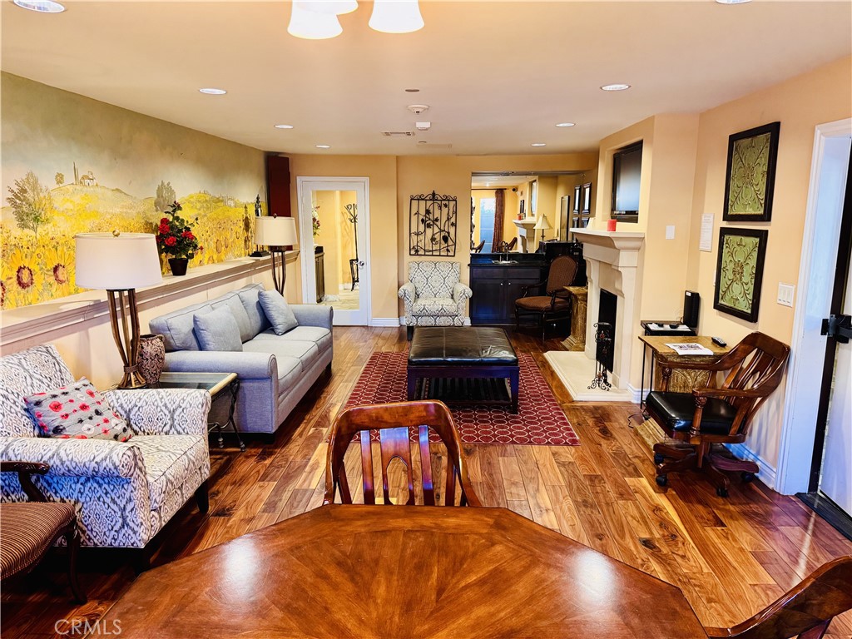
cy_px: 320
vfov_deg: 56.8
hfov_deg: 71.6
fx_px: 591
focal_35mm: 24
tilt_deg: -11.1
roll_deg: +0.1
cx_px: 426
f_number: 1.78
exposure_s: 1/60
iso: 400
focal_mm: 6.76
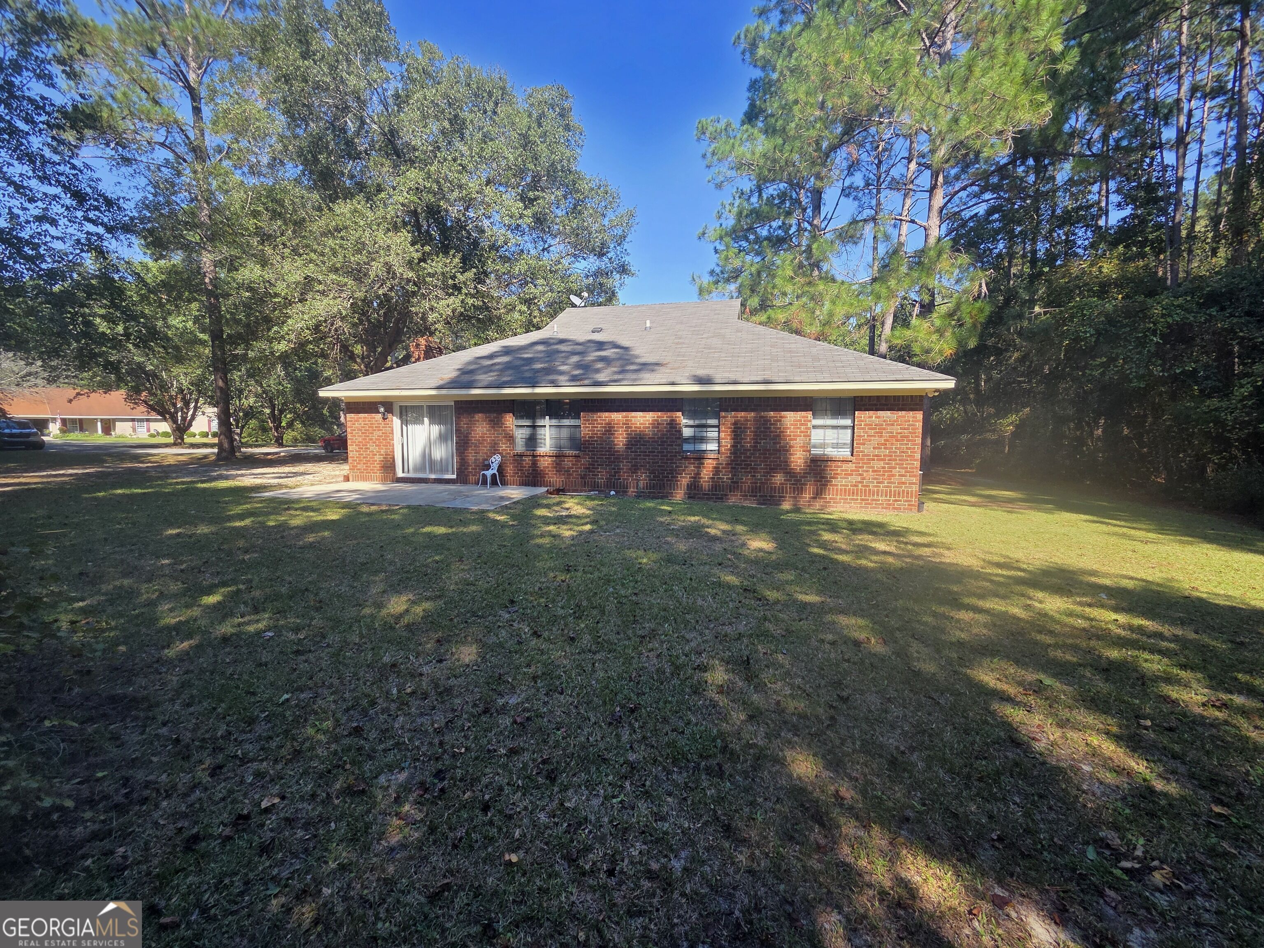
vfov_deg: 89.9
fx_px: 475
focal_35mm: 13
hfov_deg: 106.2
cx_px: 632
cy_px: 474
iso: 50
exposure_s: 1/538
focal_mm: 2.2
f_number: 2.2
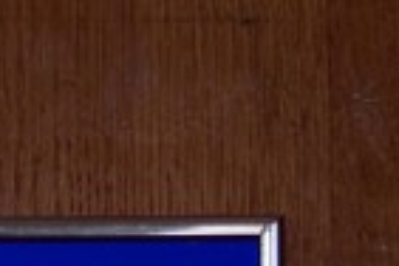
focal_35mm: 223
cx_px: -297
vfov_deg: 6.0
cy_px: 522
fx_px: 2471
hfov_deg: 8.9
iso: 1000
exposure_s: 1/160
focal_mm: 30
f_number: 4.5
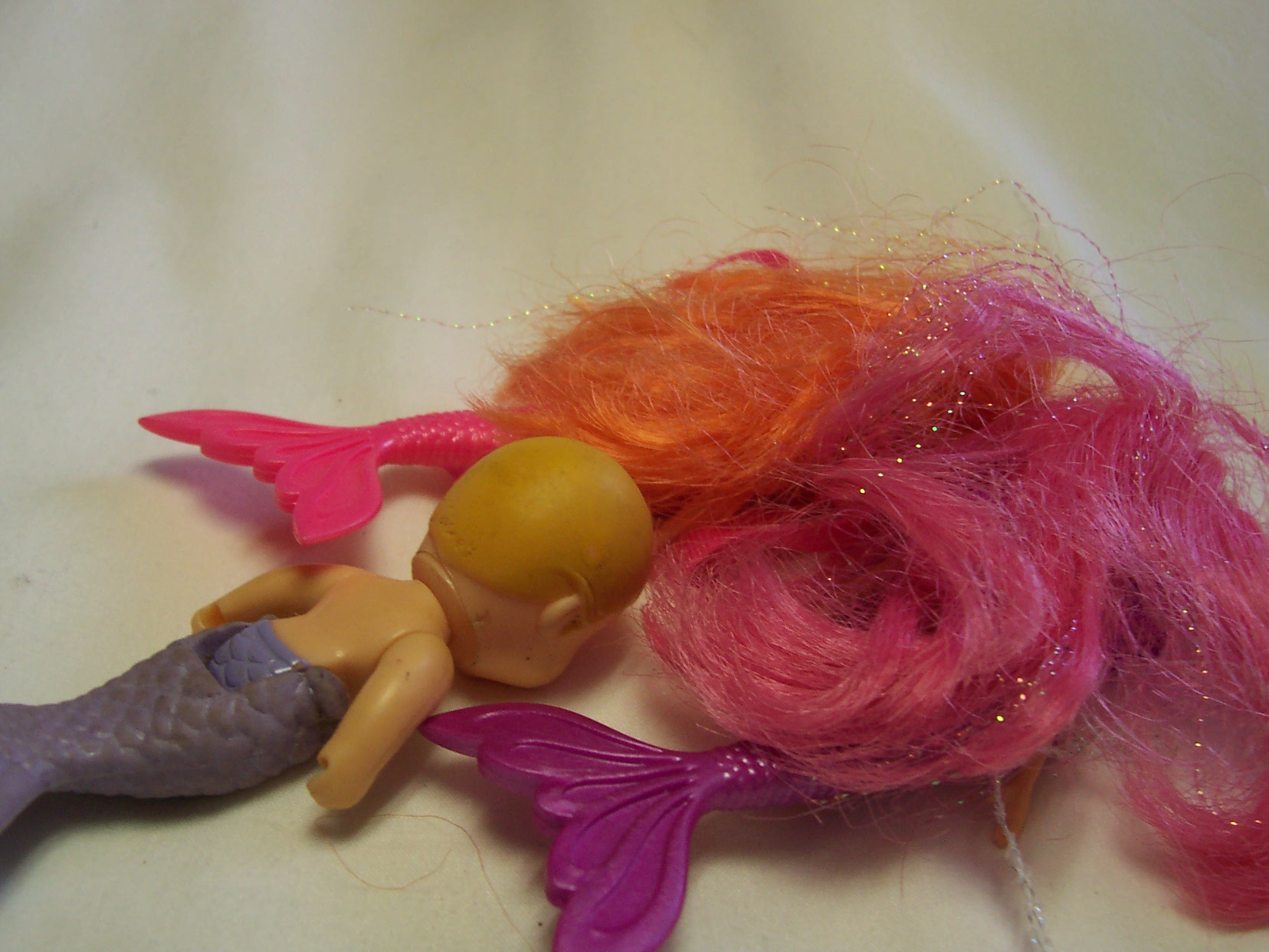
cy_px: 476
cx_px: 634
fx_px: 1356
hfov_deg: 50.1
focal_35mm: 37
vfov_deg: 38.7
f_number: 2.8
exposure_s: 1/60
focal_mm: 5.6
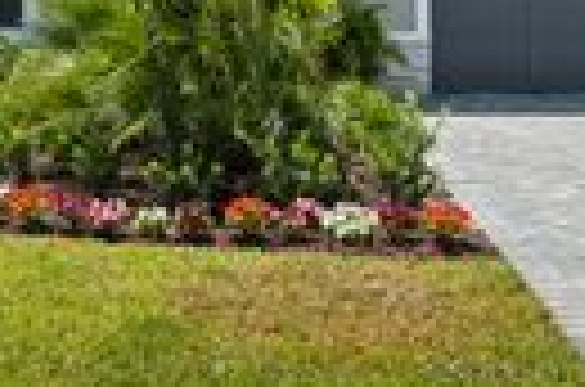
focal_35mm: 54
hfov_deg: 36.9
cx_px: 252
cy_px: -137
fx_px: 875
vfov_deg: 22.0
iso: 100
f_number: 9
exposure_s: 1/250
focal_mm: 14
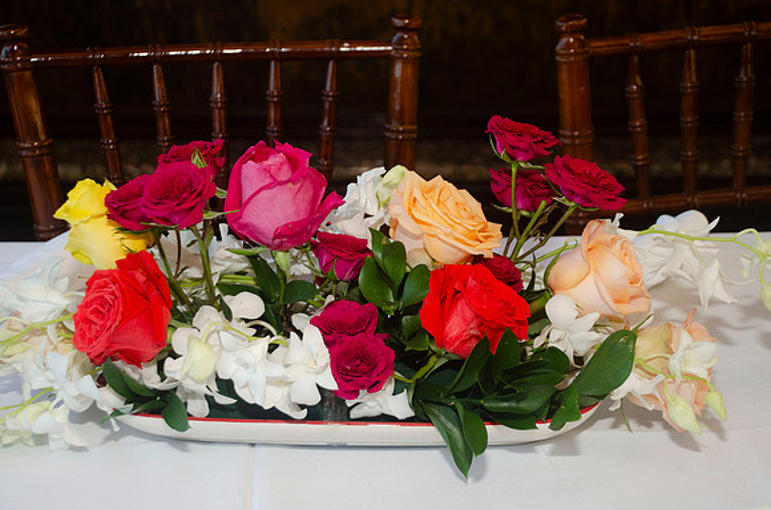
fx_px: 1603
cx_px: 386
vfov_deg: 18.1
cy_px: 255
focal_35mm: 75
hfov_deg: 27.0
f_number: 5.6
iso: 400
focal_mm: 50
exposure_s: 1/250
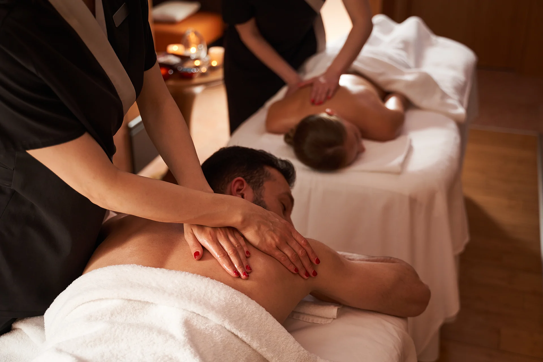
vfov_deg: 29.9
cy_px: 181
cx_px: 272
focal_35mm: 45
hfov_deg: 43.6
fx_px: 679
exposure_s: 1/80
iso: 500
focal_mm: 45
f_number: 2.8
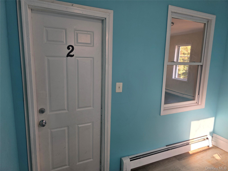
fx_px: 151
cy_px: 86
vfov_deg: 58.9
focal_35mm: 23
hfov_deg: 73.9
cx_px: 114
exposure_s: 1/180
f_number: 1.7
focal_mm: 6.3
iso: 40
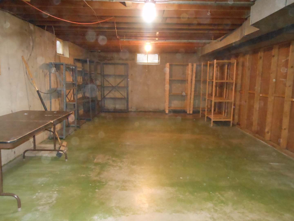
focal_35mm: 29
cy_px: 110
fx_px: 246
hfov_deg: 61.7
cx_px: 147
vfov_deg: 48.2
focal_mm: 5.2
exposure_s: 1/25
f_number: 3.3
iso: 800
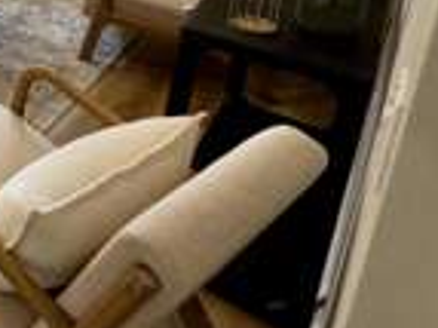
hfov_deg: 26.7
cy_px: -118
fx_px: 594
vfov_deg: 25.6
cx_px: -242
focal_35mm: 47
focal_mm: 2.22
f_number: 2.2
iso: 125
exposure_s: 1/125
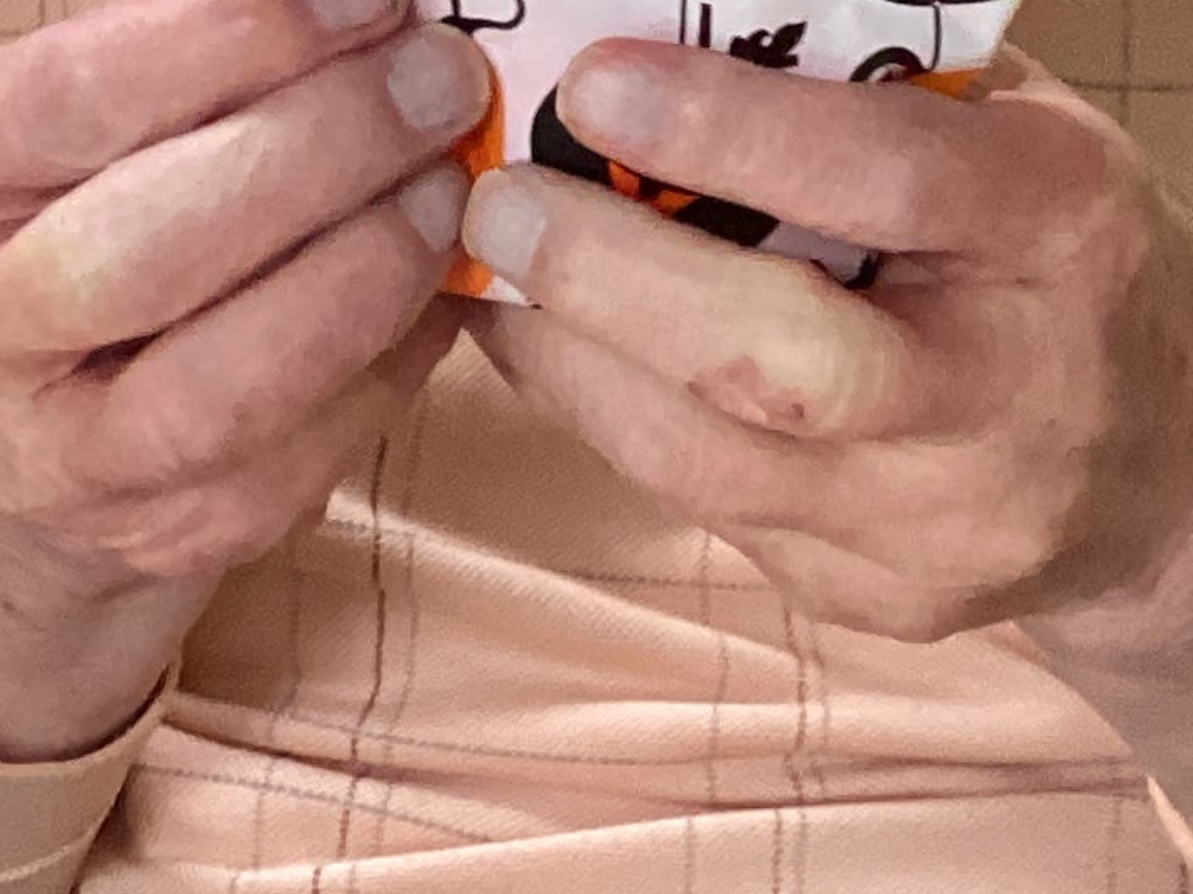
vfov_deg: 10.1
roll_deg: -0.9
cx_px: 649
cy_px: -401
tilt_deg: -28.4
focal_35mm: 143
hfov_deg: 13.8
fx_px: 4928
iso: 200
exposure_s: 1/50
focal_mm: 3.3
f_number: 2.4
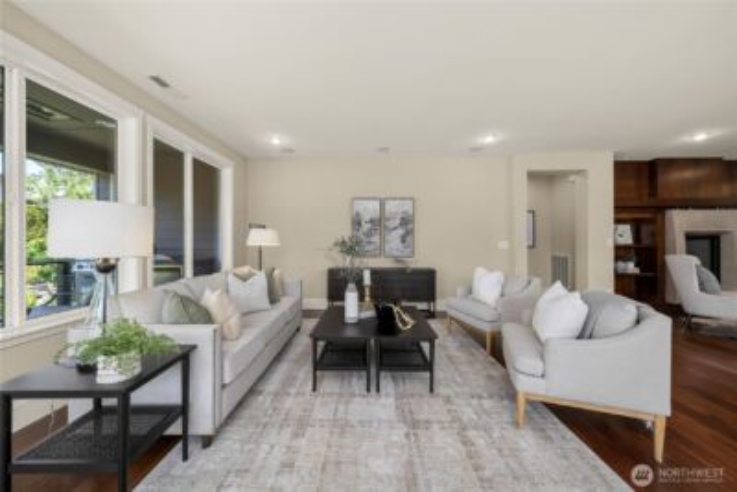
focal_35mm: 12
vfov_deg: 90.1
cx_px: 368
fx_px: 246
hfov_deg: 112.6
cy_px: 246
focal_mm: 12
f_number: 7.1
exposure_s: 1/30
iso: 500
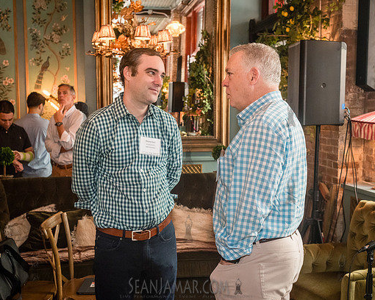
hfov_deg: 43.8
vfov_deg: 35.7
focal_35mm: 42
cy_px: 152
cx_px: 189
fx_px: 466
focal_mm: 35
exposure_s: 1/200
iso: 4000
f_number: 4.5
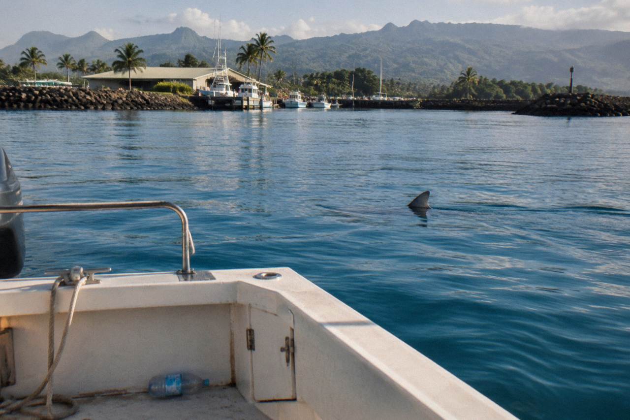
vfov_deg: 37.8
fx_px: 612
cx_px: 315
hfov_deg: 54.4
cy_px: 210
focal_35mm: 35
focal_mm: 35
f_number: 5
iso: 500
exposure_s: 1/1250
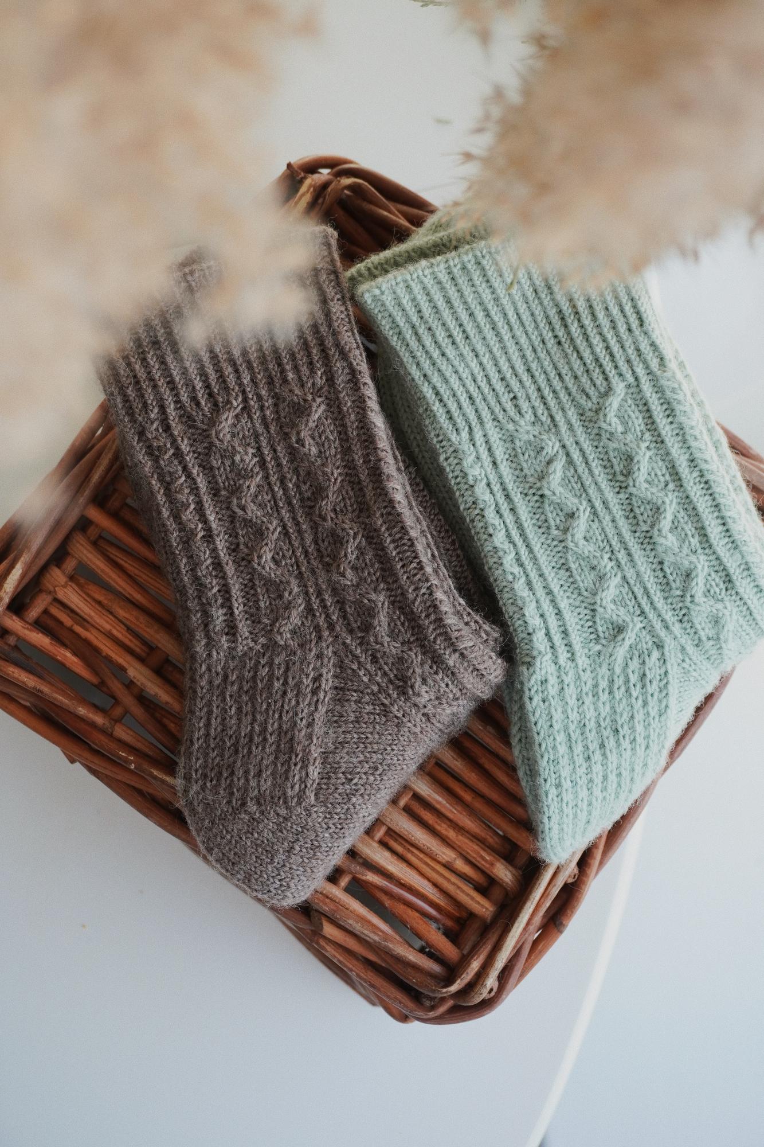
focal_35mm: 52
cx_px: 382
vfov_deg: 37.9
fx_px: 1671
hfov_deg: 25.7
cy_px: 574
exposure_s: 1/200
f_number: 5.6
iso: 640
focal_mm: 35
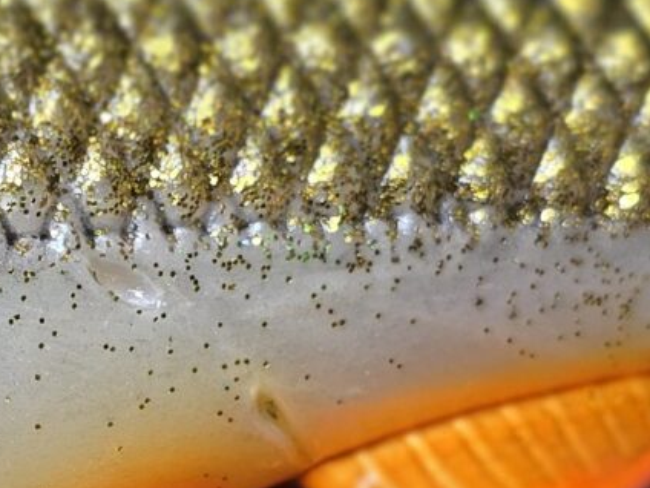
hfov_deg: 14.1
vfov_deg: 10.6
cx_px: 112
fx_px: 2610
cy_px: 422
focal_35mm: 139
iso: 80
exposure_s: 1/100
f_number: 1.7
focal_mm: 6.3
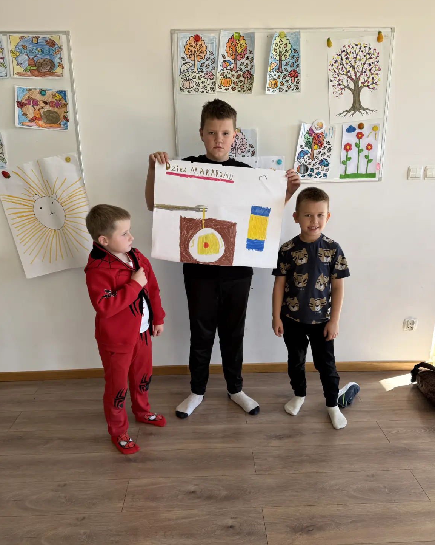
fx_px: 419
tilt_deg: -17.9
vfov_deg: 66.0
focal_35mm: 26
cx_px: 217
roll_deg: -0.5
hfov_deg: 54.9
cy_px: 285
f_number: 1.78
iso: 80
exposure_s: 1/121
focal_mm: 6.76
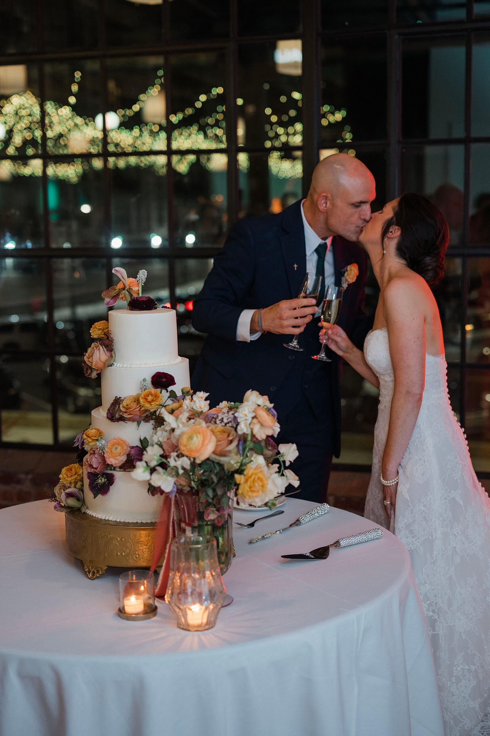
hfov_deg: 27.0
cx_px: 245
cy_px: 368
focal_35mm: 50
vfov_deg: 39.6
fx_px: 1022
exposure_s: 1/125
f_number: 2.5
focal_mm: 50
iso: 1250
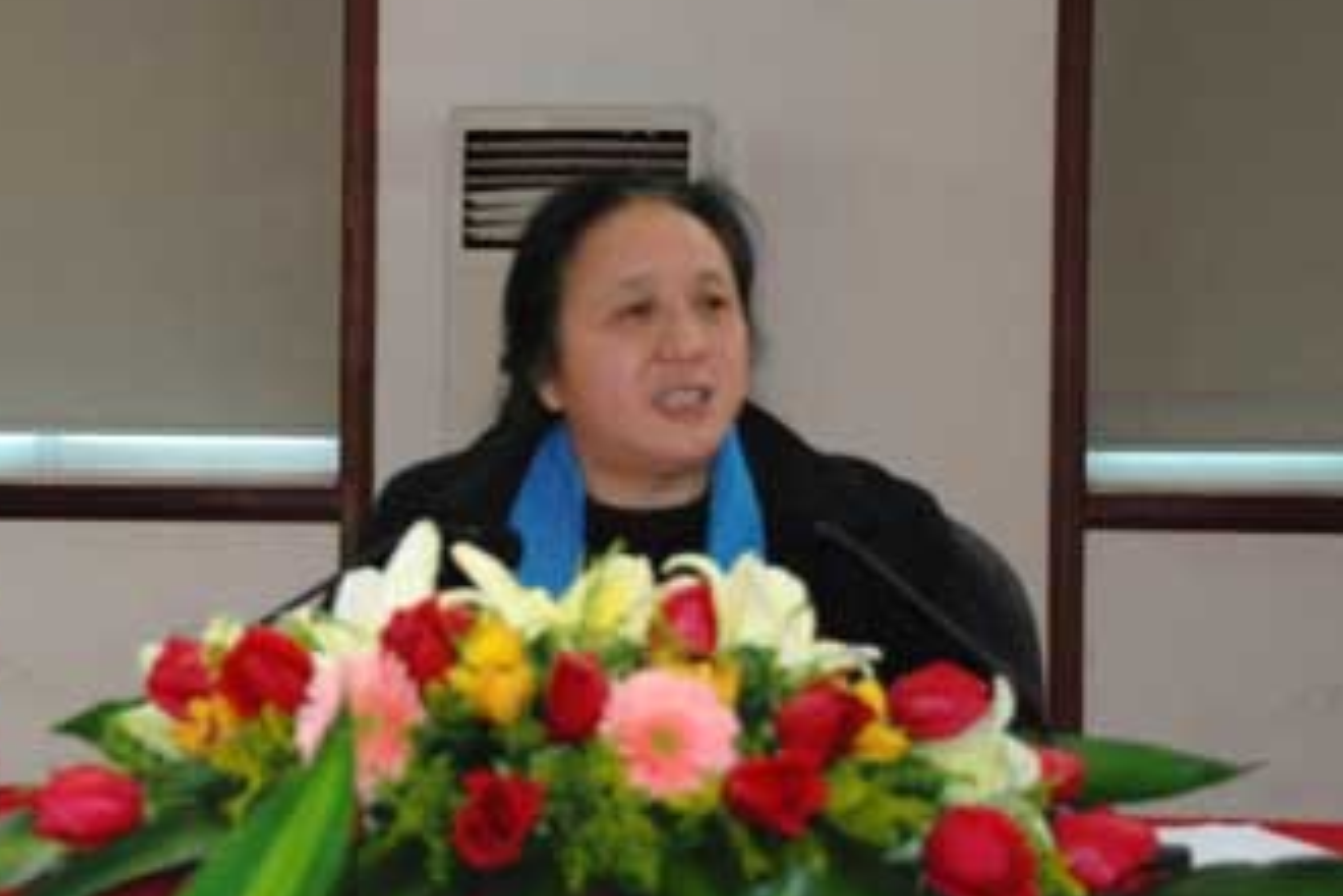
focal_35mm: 132
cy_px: 422
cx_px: 366
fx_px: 4924
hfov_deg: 15.5
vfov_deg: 10.4
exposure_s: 1/60
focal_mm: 58
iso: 1000
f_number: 5.3
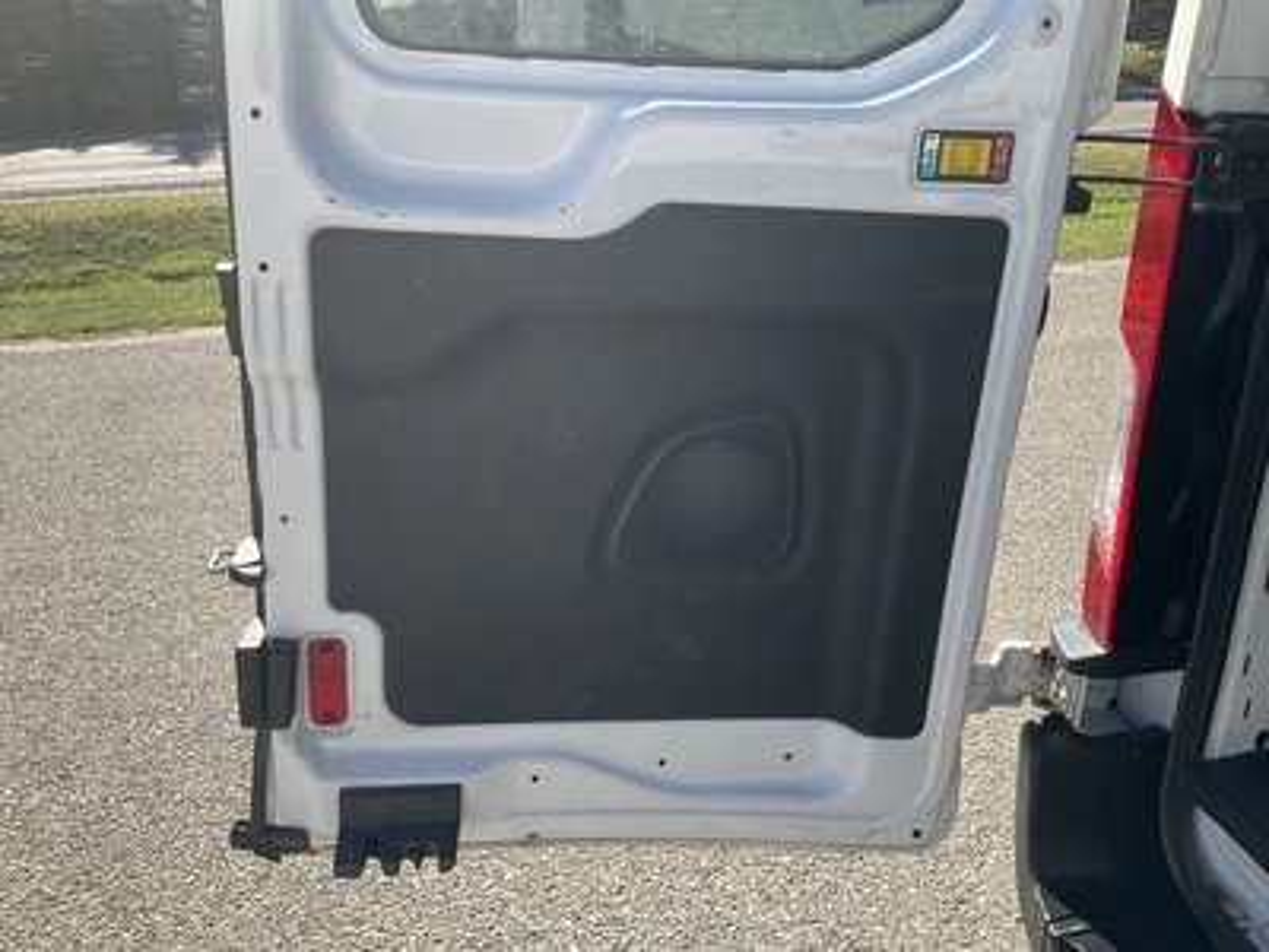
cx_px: 634
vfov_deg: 48.2
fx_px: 1063
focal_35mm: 29
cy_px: 476
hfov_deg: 61.7
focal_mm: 3
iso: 25
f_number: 1.8
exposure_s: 1/978
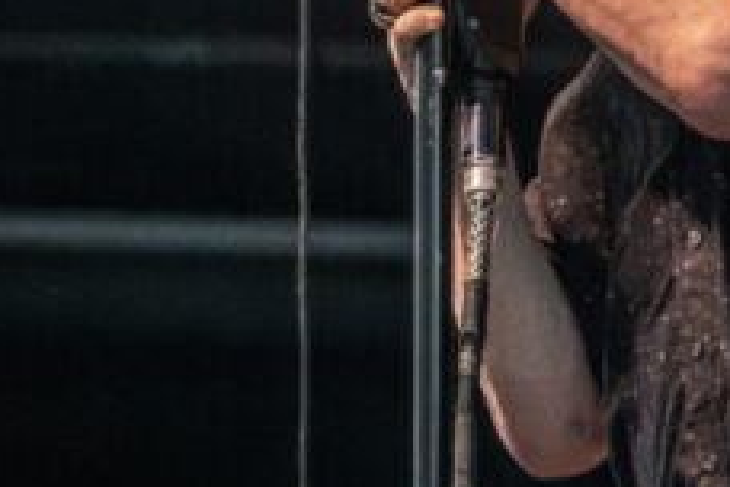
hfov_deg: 1.8
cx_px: 647
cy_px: -69
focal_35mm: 1124
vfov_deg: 1.2
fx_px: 22790
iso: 8000
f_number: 8
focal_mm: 400
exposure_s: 1/320
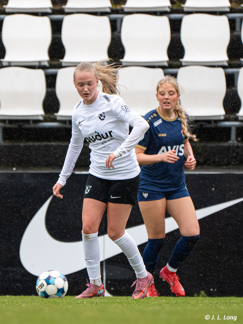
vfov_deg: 1.8
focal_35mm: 1075
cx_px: 119
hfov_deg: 1.4
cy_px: 189
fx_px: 10059
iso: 2800
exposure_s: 1/1000
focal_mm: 600
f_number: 6.3
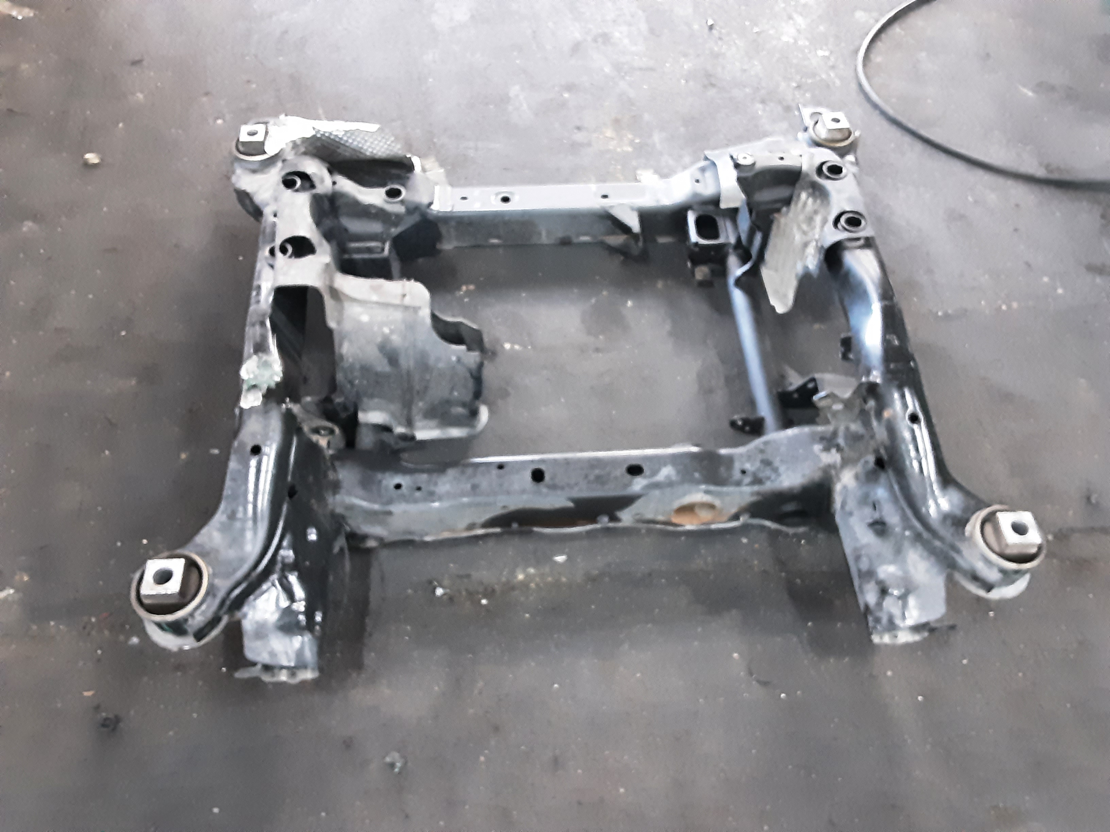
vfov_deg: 51.4
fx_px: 866
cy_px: 416
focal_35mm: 27
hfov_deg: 65.3
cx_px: 555
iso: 640
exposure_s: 1/20
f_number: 1.9
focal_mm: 2.91
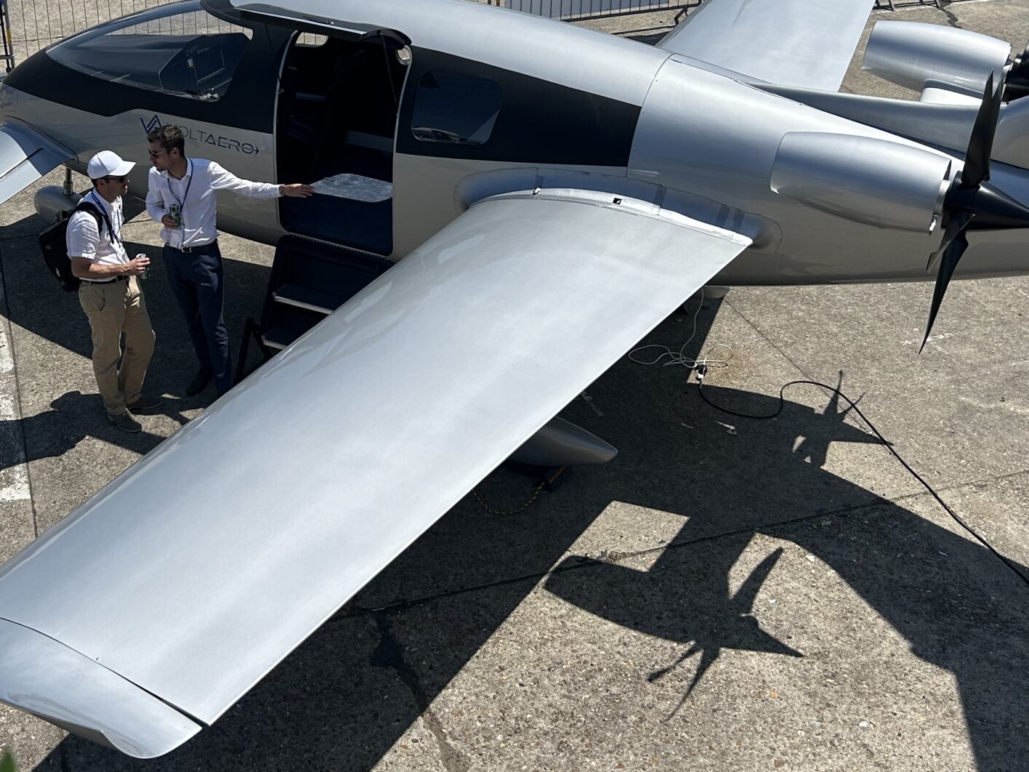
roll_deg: +0.2
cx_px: 373
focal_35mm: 47
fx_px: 1397
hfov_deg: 40.1
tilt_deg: -25.9
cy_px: 230
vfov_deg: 30.5
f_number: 1.5
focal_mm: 5.7
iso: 50
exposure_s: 1/6579
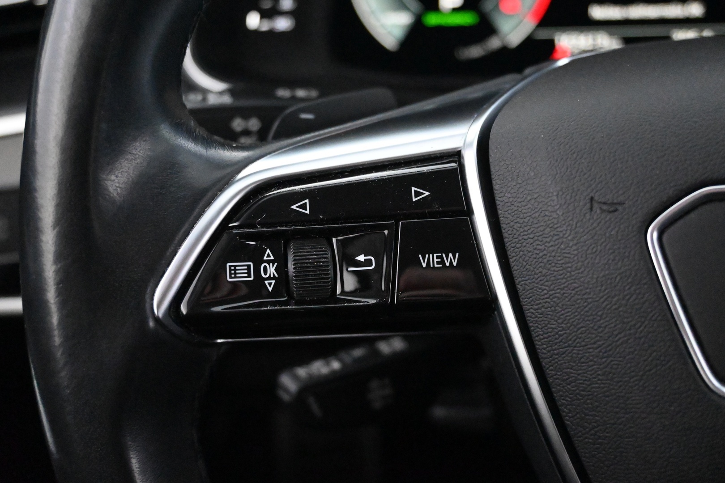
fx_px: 831
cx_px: 362
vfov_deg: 32.4
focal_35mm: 41
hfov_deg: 47.2
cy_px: 242
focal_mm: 27.5
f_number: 4.5
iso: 14400
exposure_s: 1/40
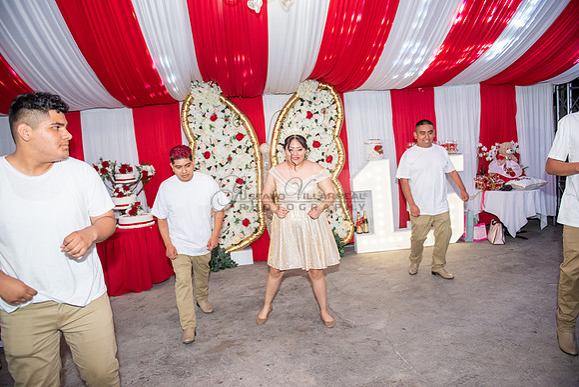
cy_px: 194
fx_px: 386
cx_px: 290
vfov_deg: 53.2
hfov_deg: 73.7
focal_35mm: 24
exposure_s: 1/160
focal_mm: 24
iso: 800
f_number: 3.2
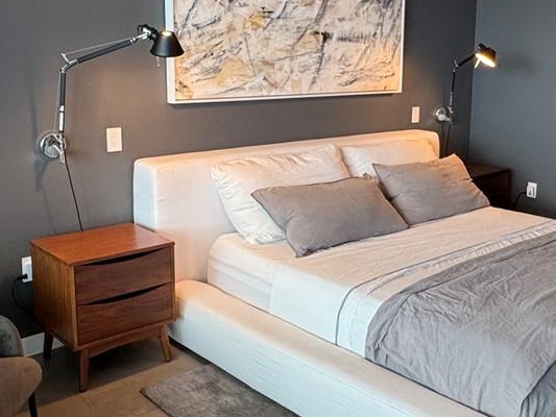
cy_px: 165
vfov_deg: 34.2
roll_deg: -1.0
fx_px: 675
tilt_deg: -9.6
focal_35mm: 42
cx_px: 358
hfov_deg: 44.3
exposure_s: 1/120
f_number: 2.2
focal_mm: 2.22
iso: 200
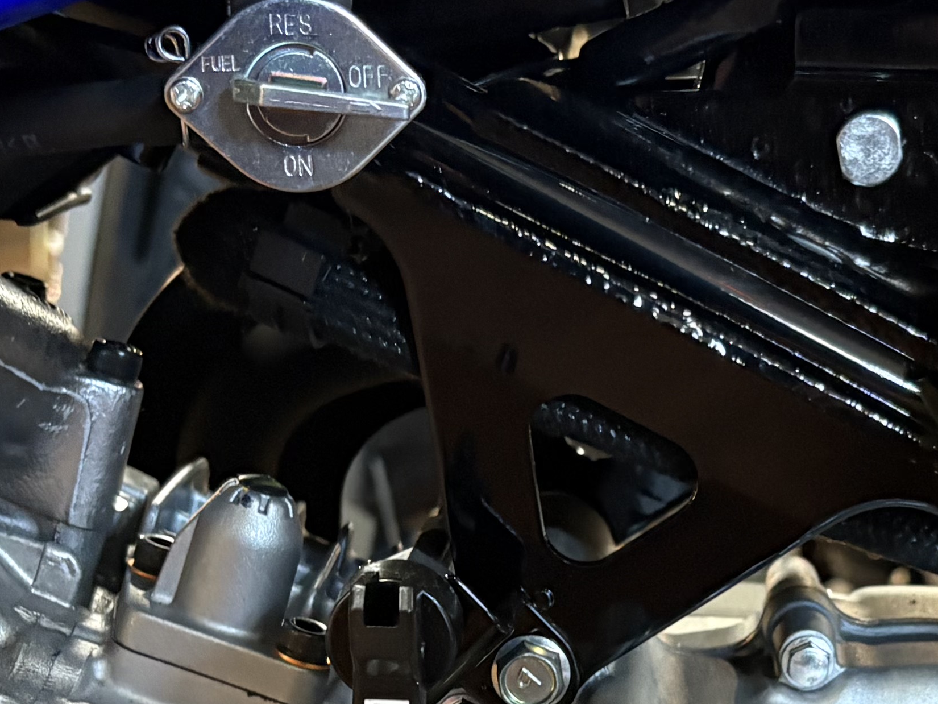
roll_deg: -0.7
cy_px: 806
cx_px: 720
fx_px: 2439
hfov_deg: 21.6
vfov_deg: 15.9
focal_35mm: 90
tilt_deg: -1.4
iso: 500
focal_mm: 5.96
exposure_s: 1/30
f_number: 1.6
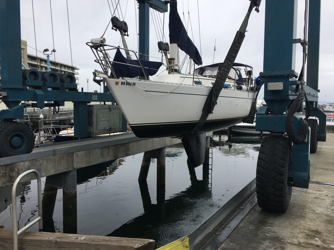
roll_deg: -0.1
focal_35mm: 29
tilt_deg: -5.3
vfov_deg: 48.2
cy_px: 125
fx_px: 280
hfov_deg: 61.7
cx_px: 167
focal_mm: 4.15
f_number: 2.2
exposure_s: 1/503
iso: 25
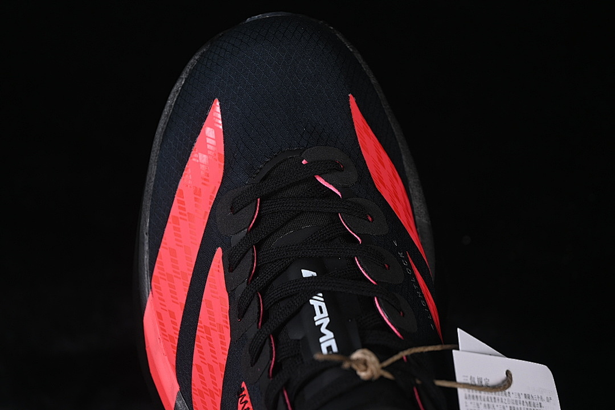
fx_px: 1281
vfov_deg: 18.2
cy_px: 205
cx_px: 308
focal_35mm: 75
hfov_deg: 27.0
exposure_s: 1/60
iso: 160
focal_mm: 50
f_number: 6.3
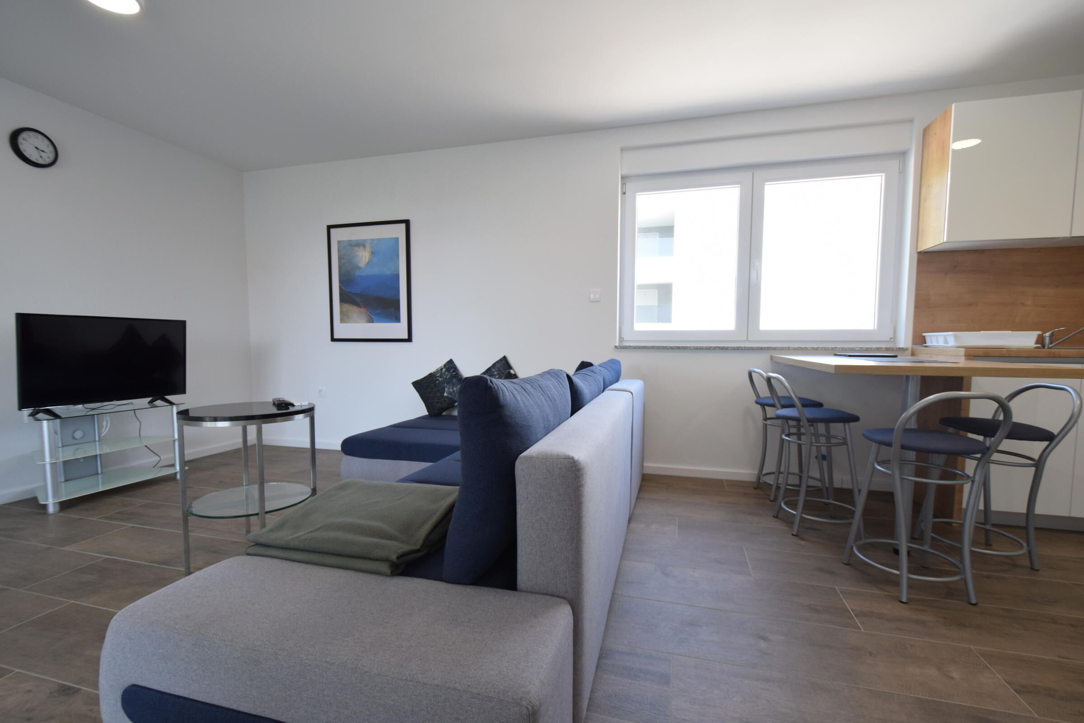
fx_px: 452
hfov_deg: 100.4
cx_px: 542
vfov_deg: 77.3
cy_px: 362
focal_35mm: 15
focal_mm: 10
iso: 400
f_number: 5
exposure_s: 1/100
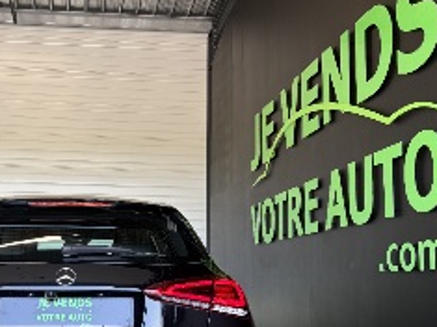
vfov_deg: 31.3
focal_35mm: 46
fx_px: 580
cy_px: 214
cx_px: 121
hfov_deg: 40.3
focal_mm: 5.96
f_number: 1.6
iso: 50
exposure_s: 1/122
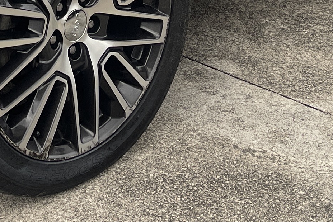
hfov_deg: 17.9
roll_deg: +0.1
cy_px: -213
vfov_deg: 11.1
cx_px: 51
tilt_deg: -12.1
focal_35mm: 113
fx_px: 1045
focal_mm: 5.1
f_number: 1.6
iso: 32
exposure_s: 1/435
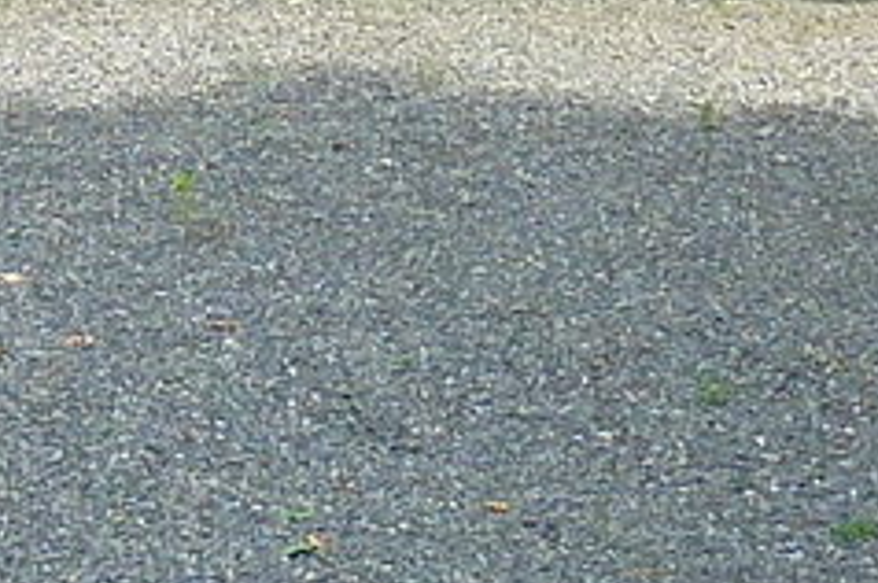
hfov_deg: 11.6
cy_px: -804
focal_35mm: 175
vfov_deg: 7.3
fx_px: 4262
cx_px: -37
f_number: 4
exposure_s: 1/125
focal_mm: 4.1
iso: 80
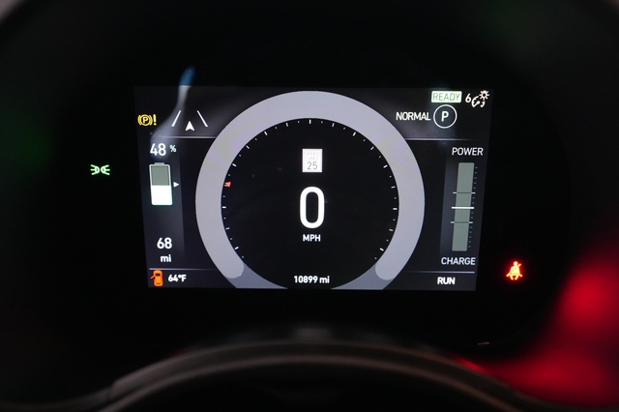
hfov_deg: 65.5
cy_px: 206
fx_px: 481
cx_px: 310
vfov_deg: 46.4
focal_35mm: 28
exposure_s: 1/60
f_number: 4
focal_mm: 28
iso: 10000
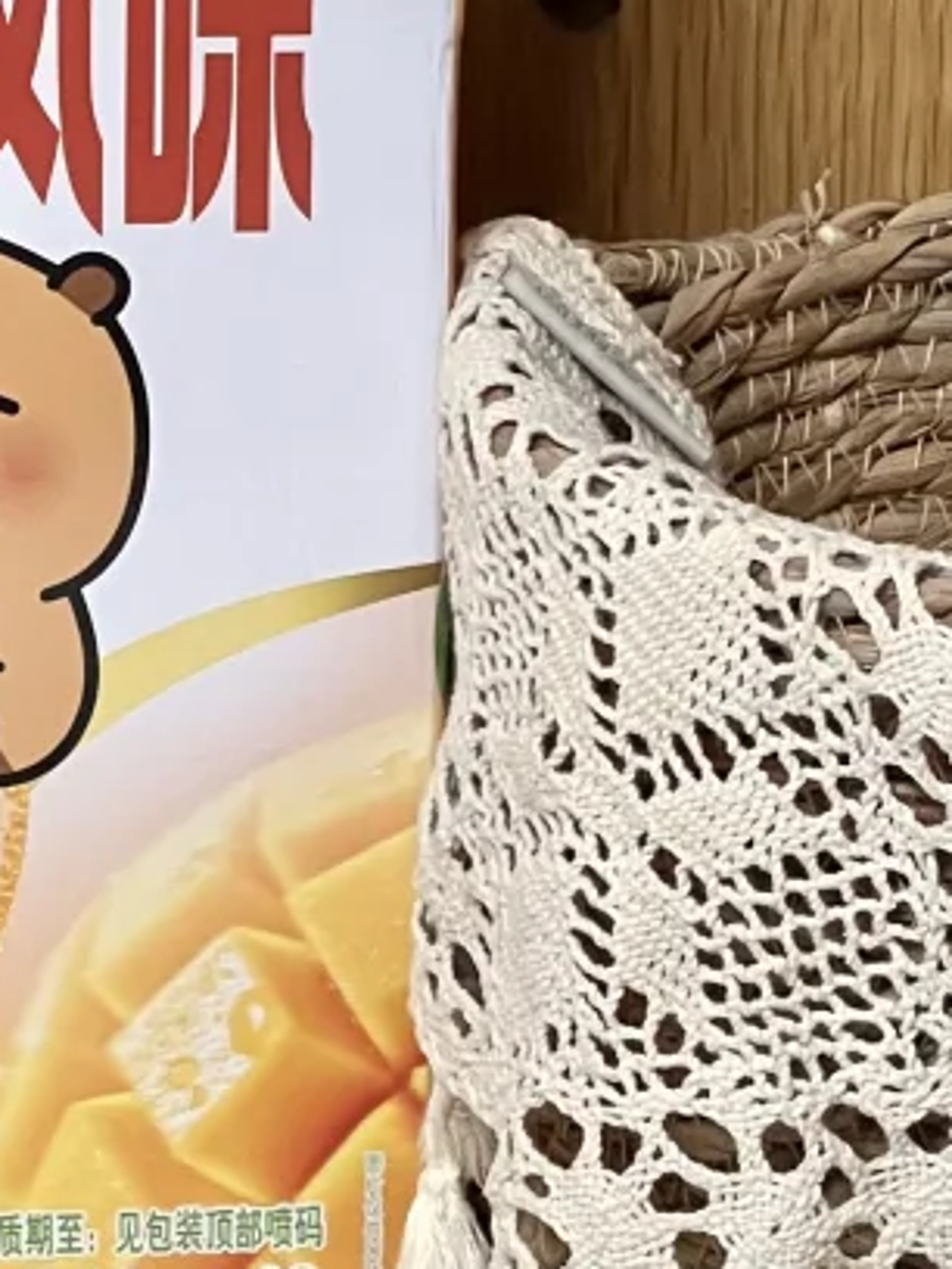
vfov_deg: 7.2
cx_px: -131
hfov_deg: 5.4
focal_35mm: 272
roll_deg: -0.3
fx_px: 9974
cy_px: 1711
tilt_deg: -24.8
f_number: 2.8
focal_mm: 9
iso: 200
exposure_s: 1/100
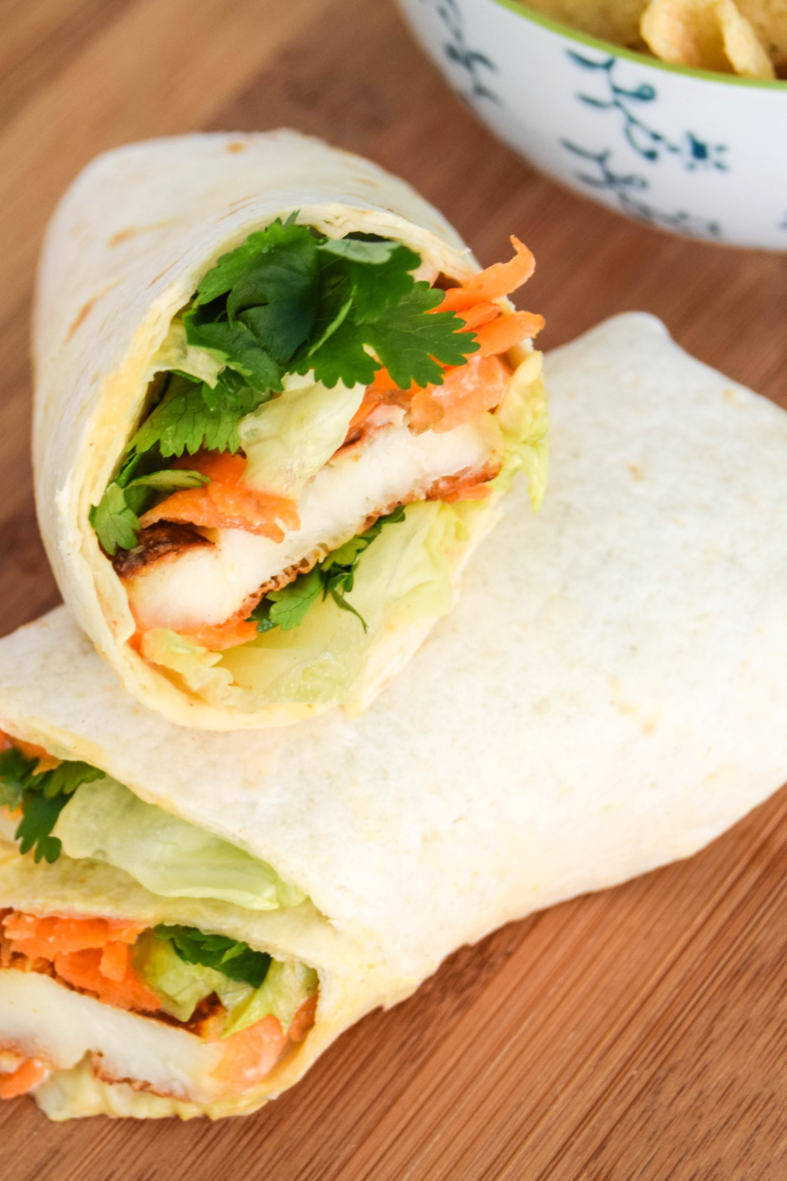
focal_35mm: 115
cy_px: 580
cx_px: 233
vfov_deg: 17.8
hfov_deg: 11.9
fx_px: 3771
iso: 400
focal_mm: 52
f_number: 5.6
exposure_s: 1/100
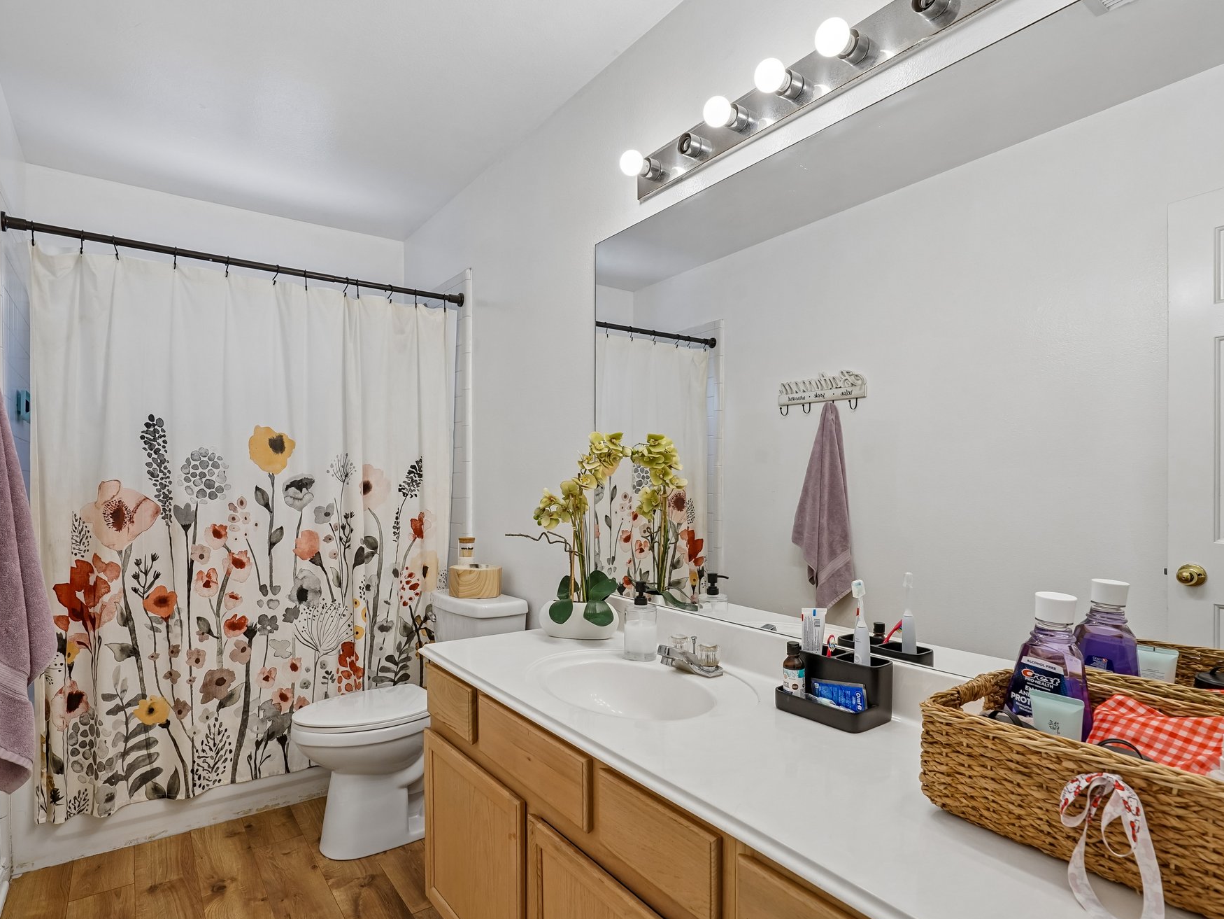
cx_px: 594
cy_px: 472
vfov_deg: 71.6
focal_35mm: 18
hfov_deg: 87.7
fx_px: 637
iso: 400
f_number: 8
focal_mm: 16
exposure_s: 1/25
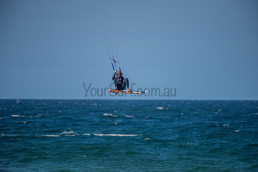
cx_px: 129
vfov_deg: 2.8
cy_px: 86
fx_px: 3584
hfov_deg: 4.1
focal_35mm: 500
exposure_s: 1/4000
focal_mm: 500
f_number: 5.6
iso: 320
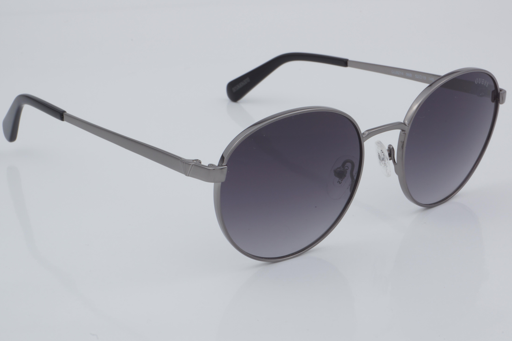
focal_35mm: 75
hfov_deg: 27.0
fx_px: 1067
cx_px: 256
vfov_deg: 18.2
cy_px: 170
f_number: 32
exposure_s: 1/4
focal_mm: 50
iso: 100
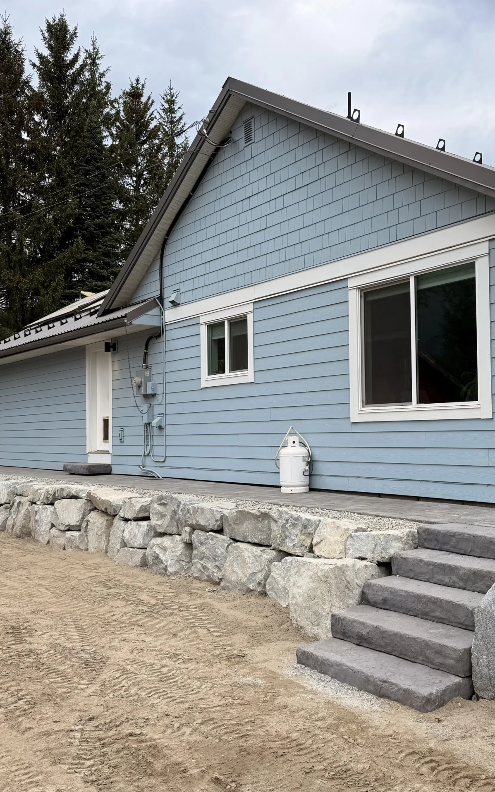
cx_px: 306
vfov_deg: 56.7
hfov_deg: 37.1
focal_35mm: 34
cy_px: 397
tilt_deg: +1.5
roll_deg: +0.5
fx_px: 734
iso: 80
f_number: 1.78
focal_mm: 6.76
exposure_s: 1/1493
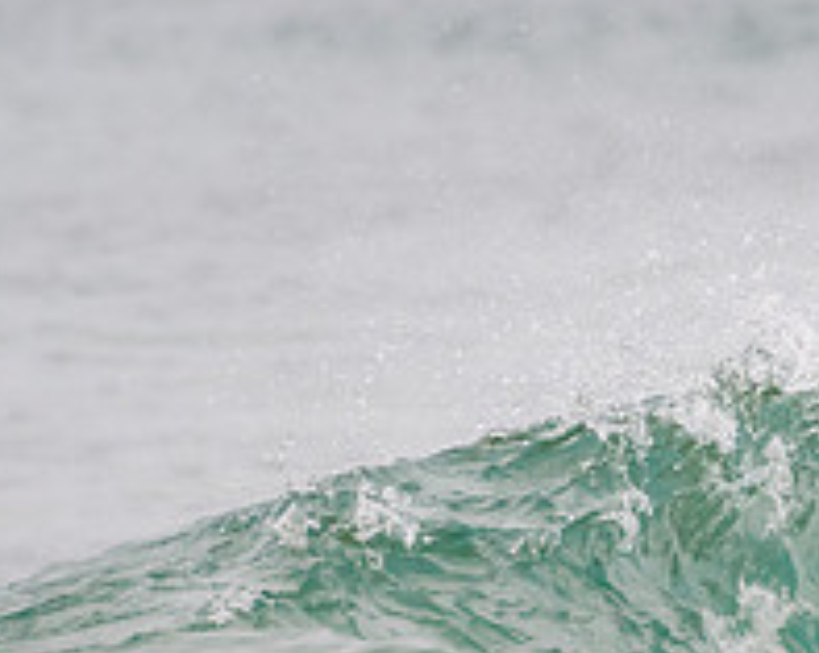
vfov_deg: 0.9
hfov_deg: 1.1
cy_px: 589
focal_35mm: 1697
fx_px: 41073
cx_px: 1153
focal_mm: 500
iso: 400
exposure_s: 1/800
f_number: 5.6
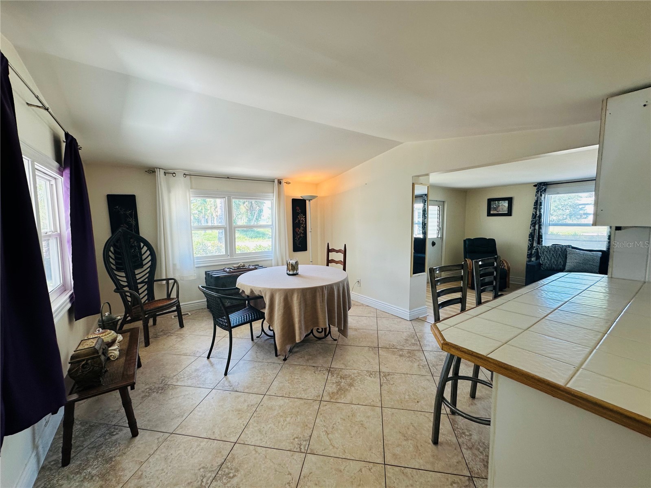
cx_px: 326
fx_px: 263
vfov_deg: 85.7
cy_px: 244
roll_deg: +1.4
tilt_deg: -5.0
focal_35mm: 14
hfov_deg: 102.1
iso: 80
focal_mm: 2.22
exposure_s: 1/120
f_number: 2.2
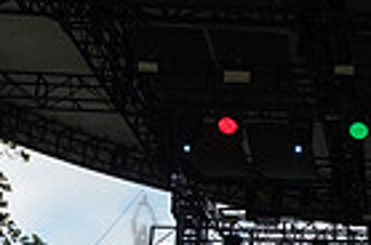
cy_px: 369
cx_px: 486
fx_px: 1162
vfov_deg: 11.6
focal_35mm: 113
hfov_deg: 17.0
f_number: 4.5
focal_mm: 27
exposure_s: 1/1250
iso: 1000
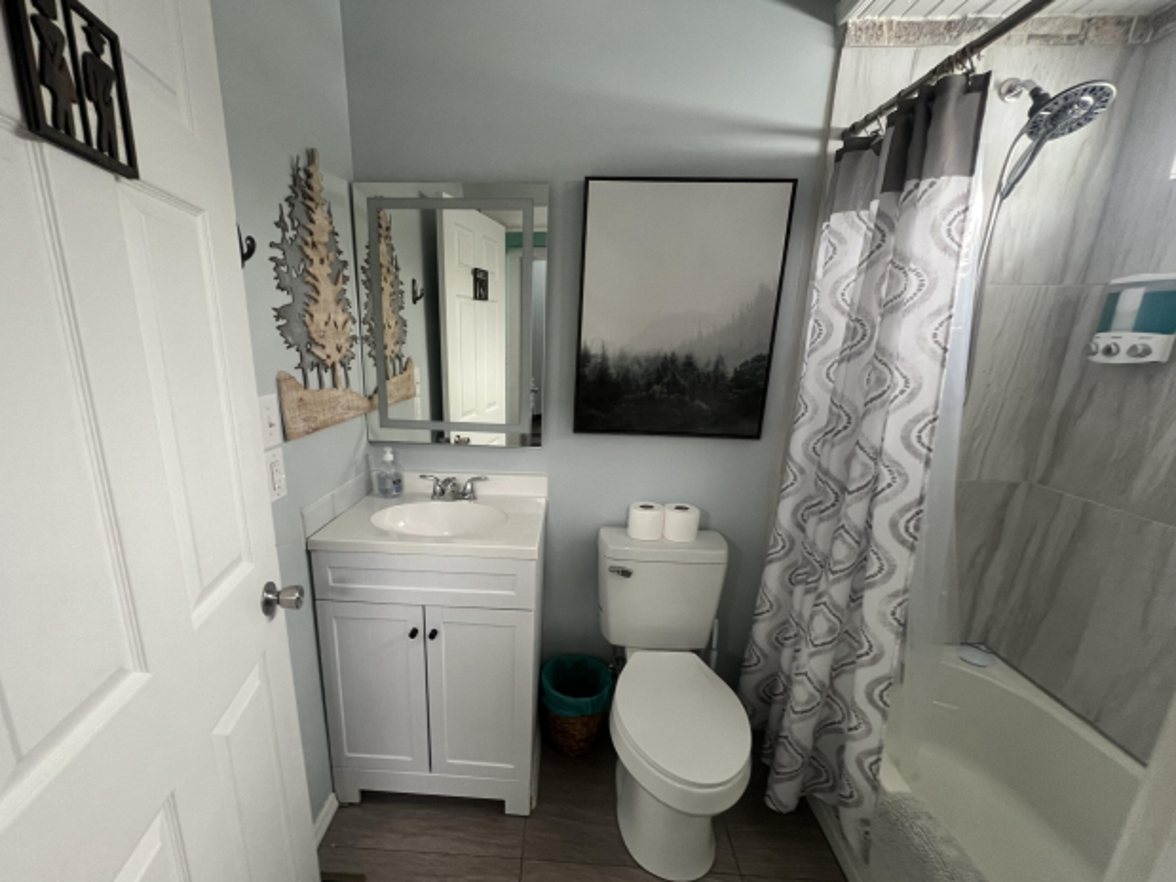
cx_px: 544
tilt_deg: -15.9
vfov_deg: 85.5
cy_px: 473
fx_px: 476
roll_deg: -1.6
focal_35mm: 14
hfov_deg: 101.9
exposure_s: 1/73
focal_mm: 1.57
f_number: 1.8
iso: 250
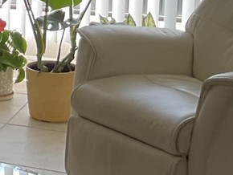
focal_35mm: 160
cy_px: -24
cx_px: -334
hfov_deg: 10.5
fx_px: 1078
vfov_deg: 9.2
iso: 40
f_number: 1.8
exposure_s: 1/120
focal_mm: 3
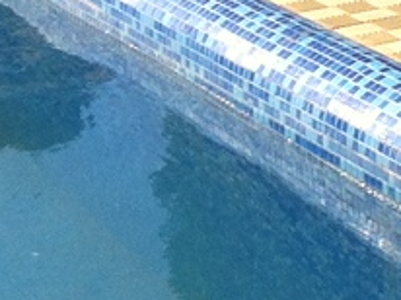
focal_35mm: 220
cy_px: -386
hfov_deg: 8.5
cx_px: 827
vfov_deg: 6.5
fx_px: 2546
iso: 80
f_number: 2.8
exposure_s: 1/943
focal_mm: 3.85
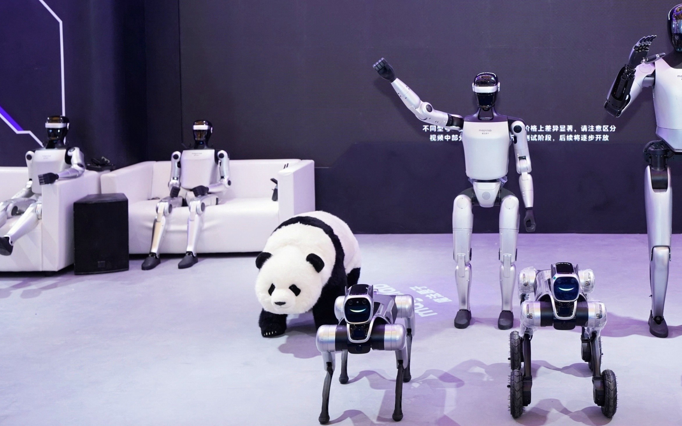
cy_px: 108
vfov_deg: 28.0
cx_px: 529
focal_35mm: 45
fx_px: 843
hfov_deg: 42.4
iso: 640
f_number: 4
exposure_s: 1/161
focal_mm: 26.2
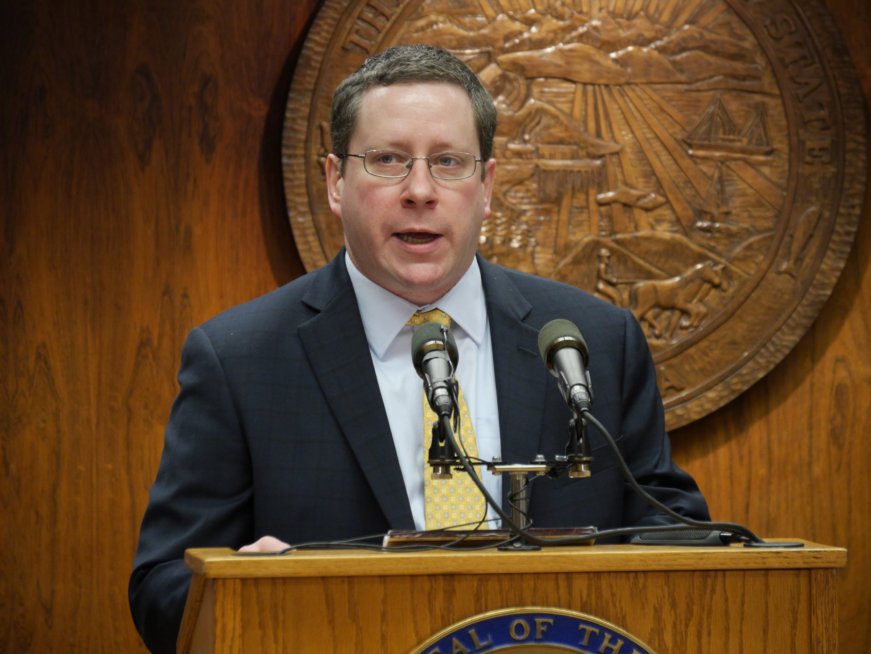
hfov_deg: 10.2
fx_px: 4881
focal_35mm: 194
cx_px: 436
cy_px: 327
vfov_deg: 7.7
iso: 1600
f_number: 5.4
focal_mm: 97
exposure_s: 1/100
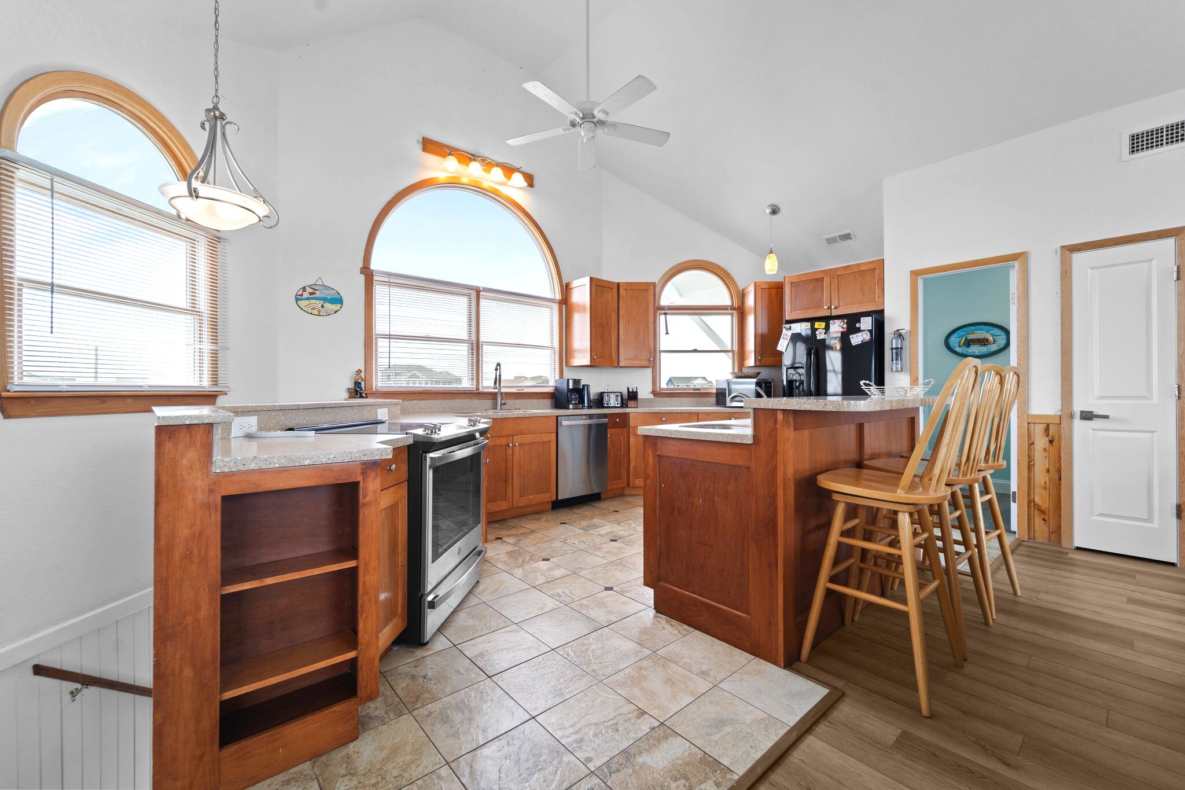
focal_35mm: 14
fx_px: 461
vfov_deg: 81.2
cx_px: 592
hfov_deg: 104.3
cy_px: 395
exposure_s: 1/10
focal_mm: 14
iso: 100
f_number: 8
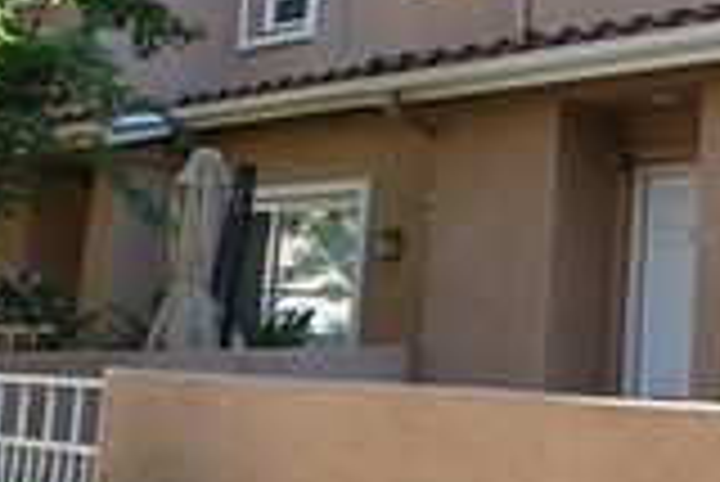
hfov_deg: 31.6
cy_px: 185
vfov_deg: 28.6
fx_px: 941
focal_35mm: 47
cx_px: 950
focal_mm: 10
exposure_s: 1/125
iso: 140
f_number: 5.6
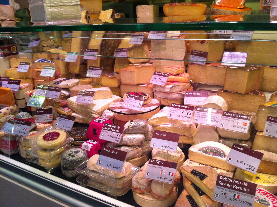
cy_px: 104
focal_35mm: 35
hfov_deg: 52.7
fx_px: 280
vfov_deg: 40.6
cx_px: 138
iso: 100
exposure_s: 1/60
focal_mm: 3.85
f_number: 2.8
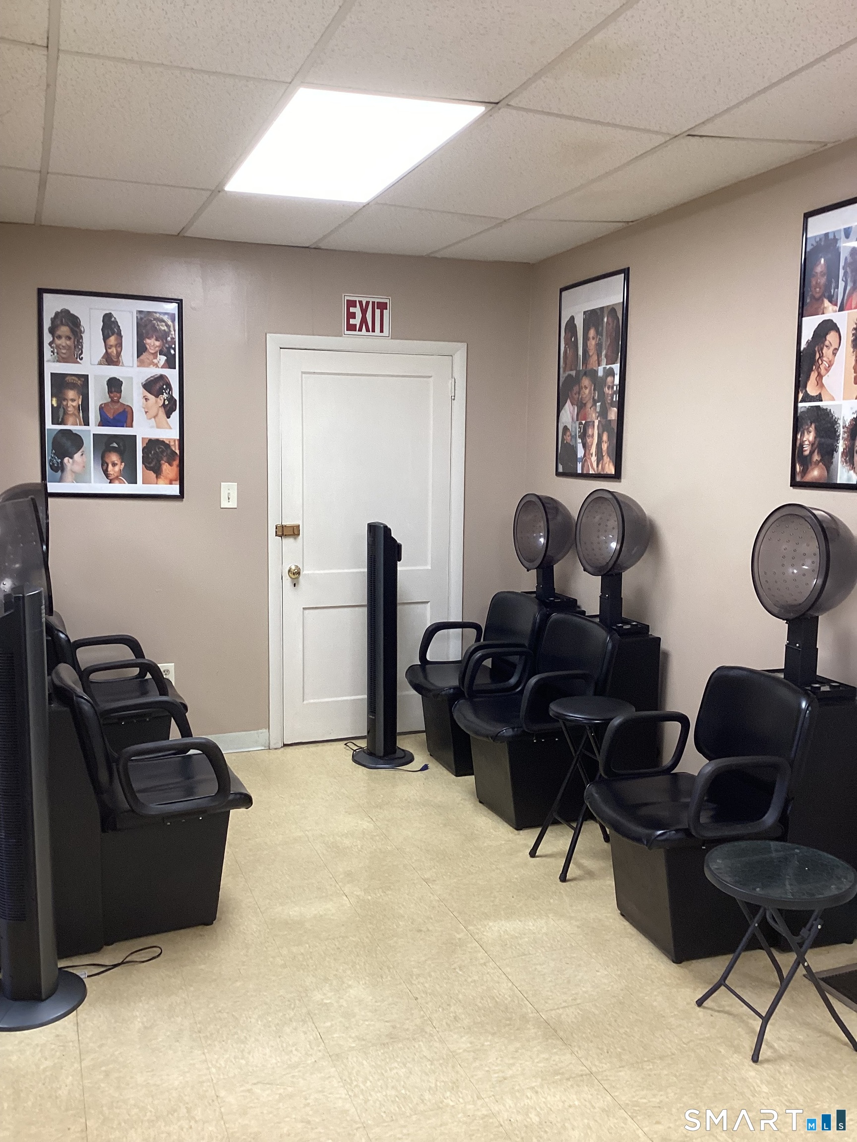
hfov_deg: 45.4
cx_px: 428
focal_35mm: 31
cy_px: 571
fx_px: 1023
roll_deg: -0.3
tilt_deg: -7.9
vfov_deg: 58.4
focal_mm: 3.3
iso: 125
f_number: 2.4
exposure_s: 1/60
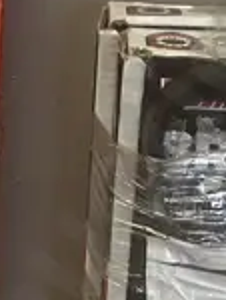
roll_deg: -0.6
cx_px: -36
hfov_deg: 7.7
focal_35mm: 191
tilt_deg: -25.8
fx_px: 1658
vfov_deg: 10.1
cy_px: 402
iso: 64
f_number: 1.8
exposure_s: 1/50
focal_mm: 3.99
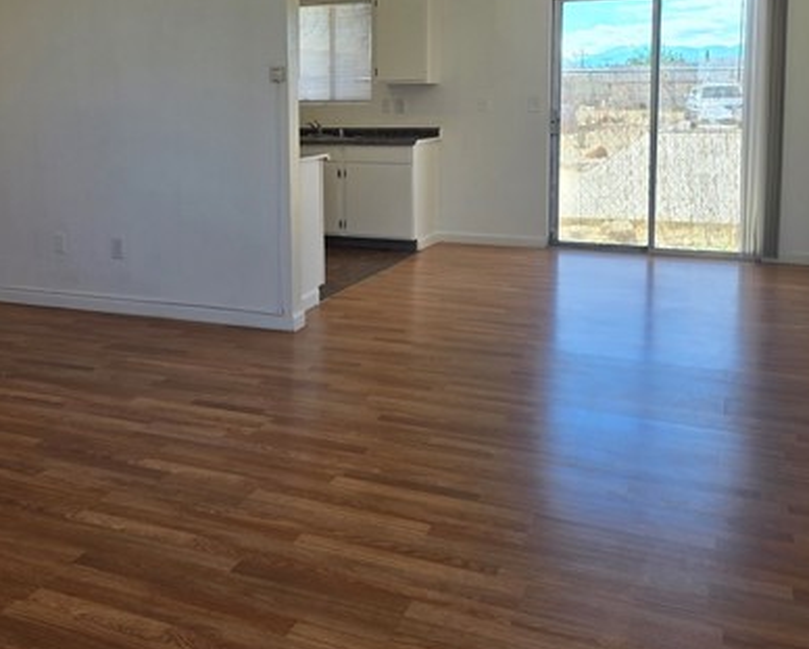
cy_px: 200
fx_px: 887
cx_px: 327
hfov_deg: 48.8
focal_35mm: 37
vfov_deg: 39.5
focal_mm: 6.3
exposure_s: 1/120
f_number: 1.7
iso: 12
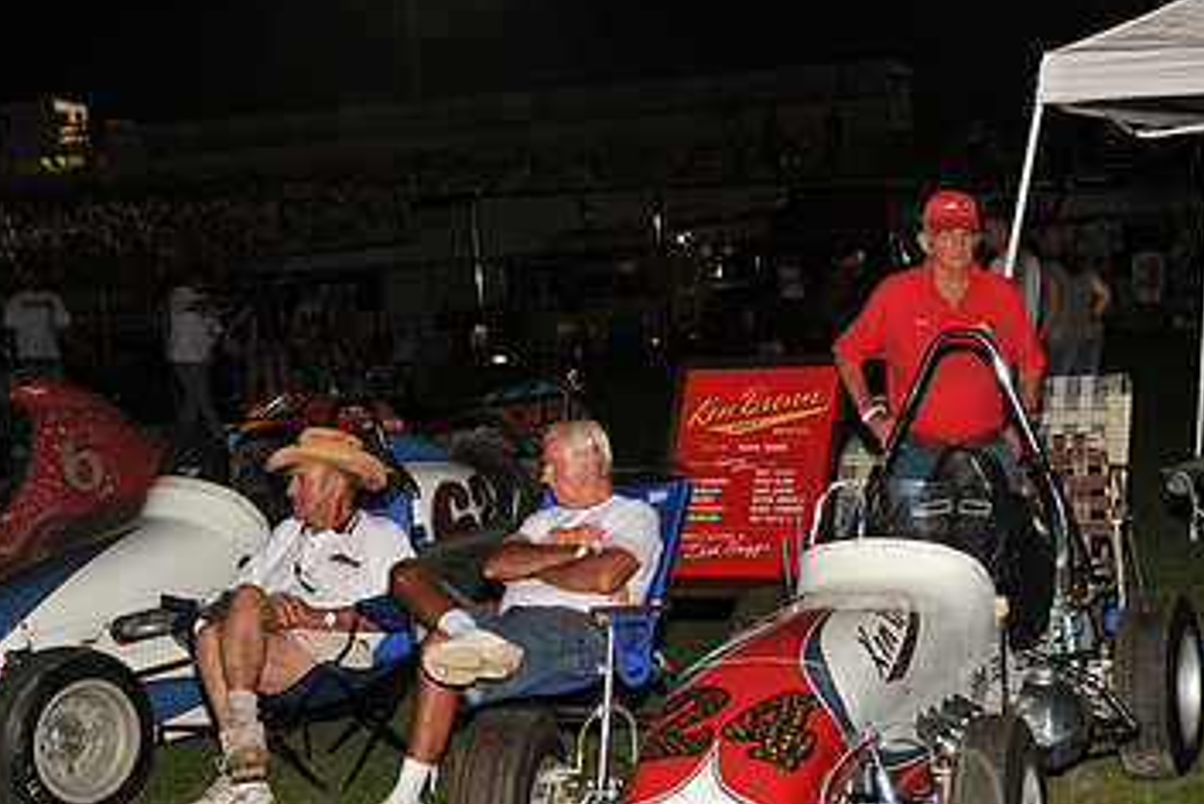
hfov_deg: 25.4
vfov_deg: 17.3
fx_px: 2643
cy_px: 534
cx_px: 893
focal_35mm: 79
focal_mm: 48
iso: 500
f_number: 6.3
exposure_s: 1/250
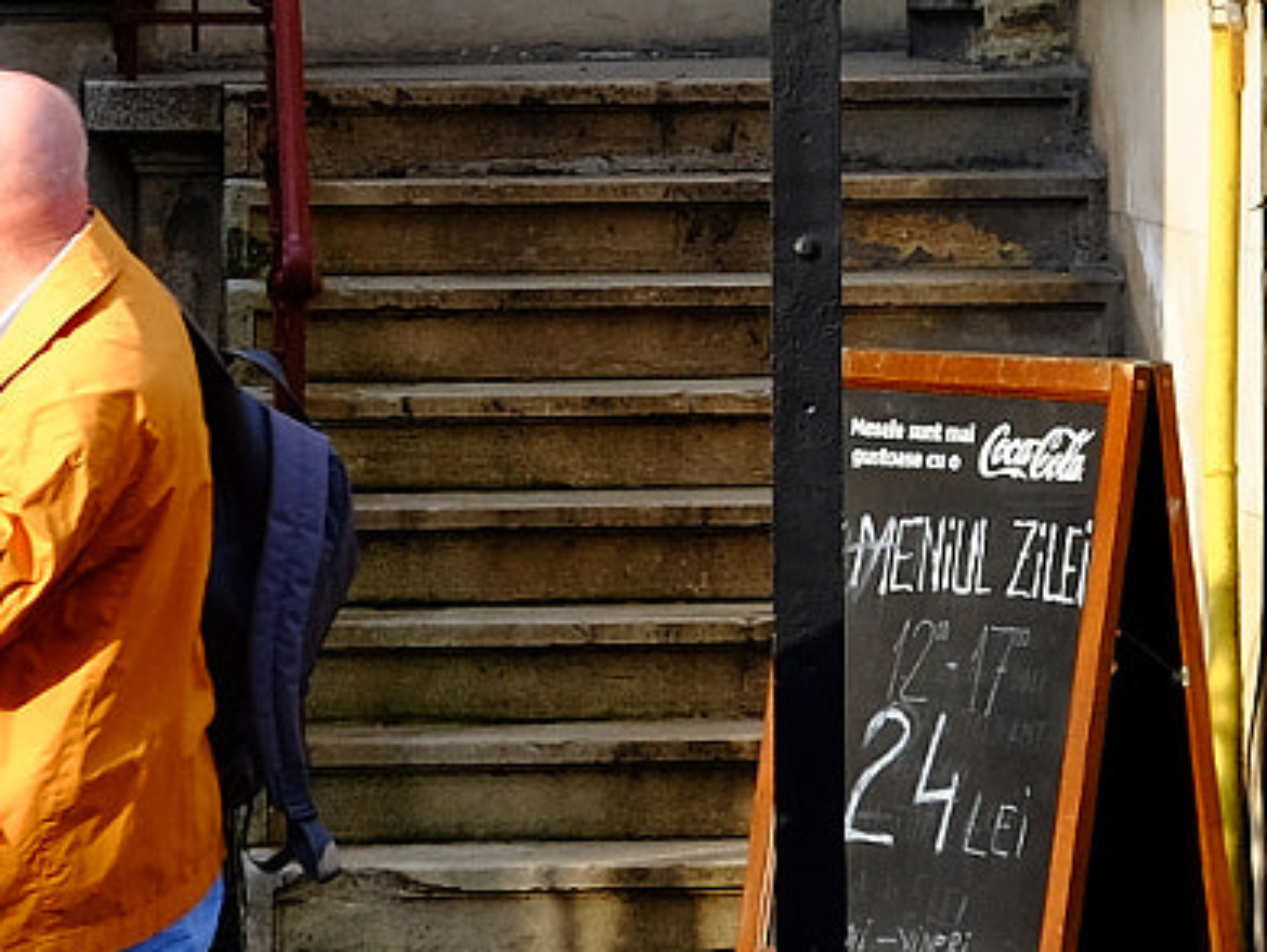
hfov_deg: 7.5
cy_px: 136
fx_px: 9669
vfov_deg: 5.6
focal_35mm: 264
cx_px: 335
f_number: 5.6
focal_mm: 44.4
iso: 400
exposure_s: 1/340
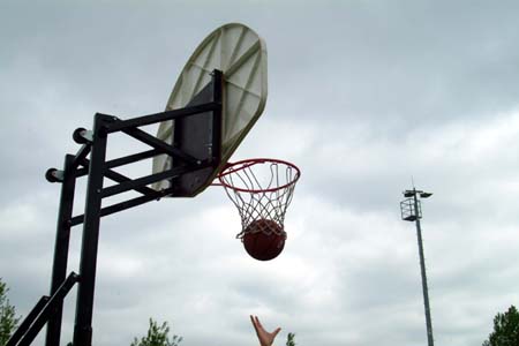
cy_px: 173
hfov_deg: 47.9
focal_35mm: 40
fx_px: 584
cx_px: 260
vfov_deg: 33.0
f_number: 11
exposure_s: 1/500
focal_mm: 27
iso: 400
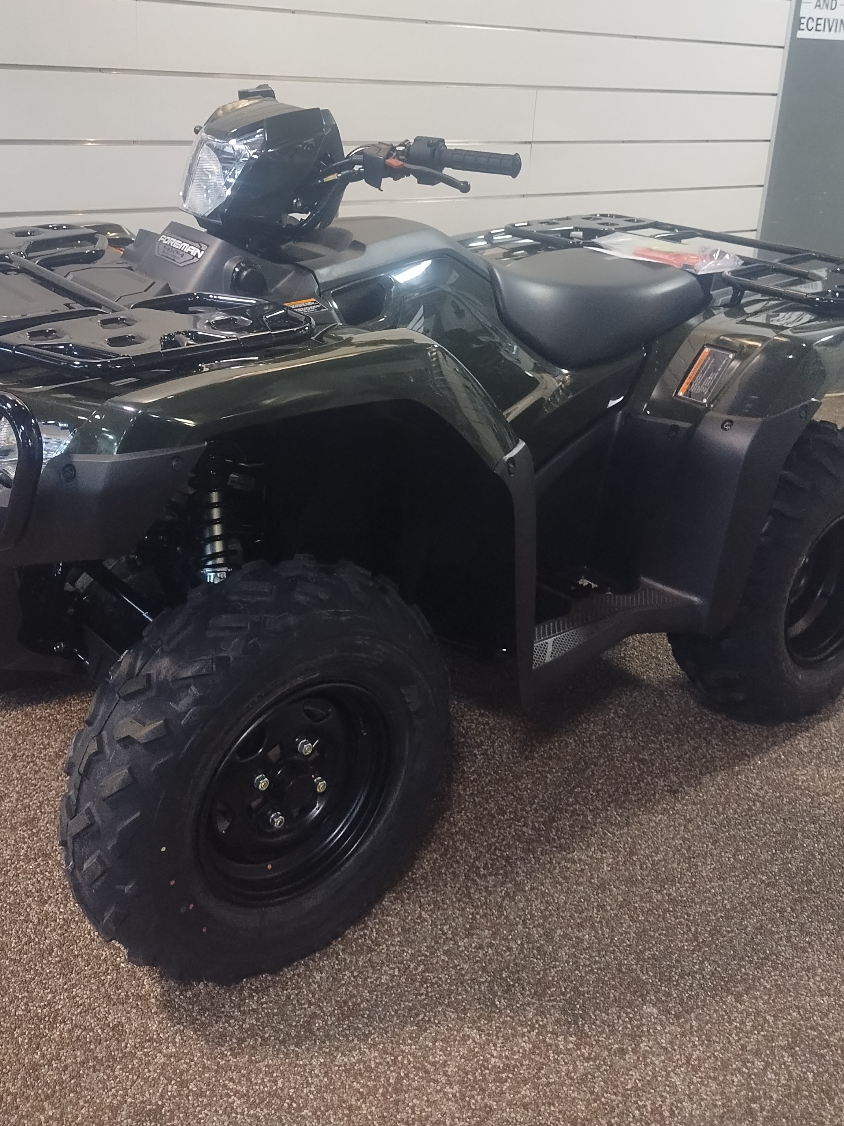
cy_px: 383
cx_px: 385
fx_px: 1138
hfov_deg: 40.7
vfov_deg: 51.7
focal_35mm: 35
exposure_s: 1/30
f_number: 1.7
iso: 208
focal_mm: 4.71
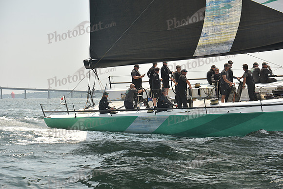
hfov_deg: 20.8
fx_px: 771
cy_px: 94
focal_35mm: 98
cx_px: 142
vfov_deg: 14.0
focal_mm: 98
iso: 250
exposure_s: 1/640
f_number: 5.6
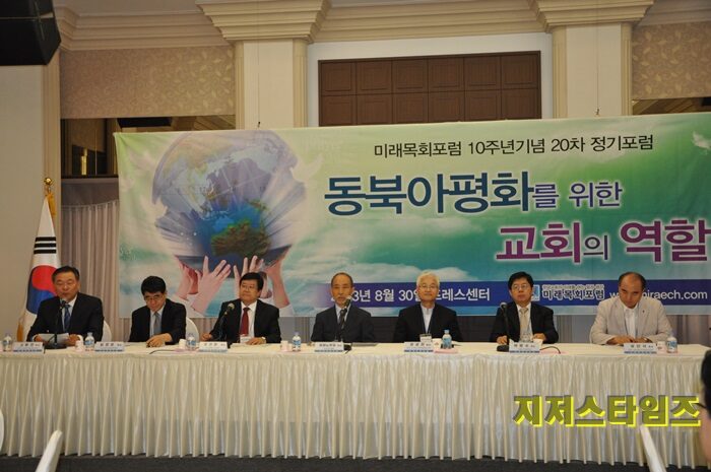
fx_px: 888
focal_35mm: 45
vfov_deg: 29.8
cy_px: 236
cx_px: 356
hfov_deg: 43.6
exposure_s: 1/60
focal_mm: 30
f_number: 4.2
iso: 800
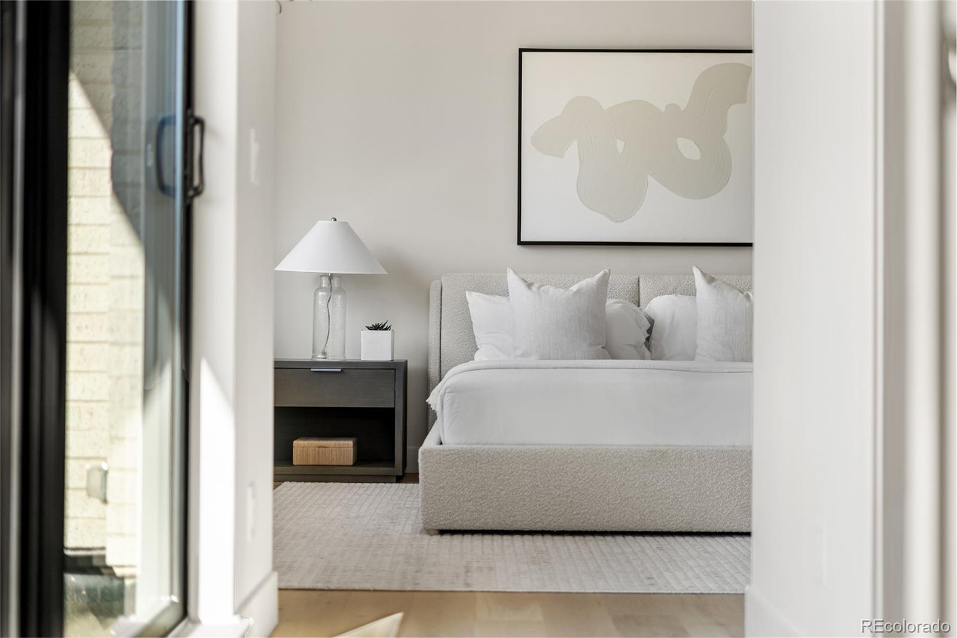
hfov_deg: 39.6
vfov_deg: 27.0
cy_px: 319
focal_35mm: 50
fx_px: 1329
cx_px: 478
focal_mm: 50
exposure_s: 1/500
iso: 200
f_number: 1.8
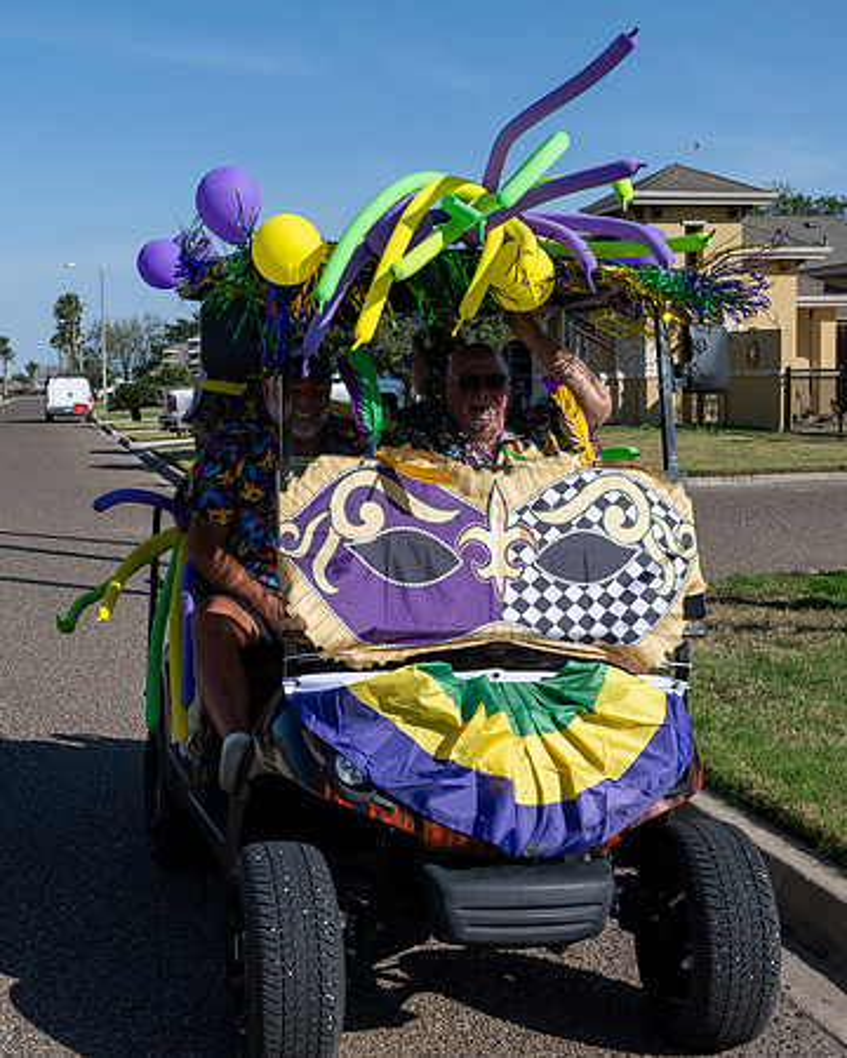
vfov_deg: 35.1
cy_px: 529
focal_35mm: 53
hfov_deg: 28.3
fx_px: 1676
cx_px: 369
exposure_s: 1/1600
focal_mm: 38
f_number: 10
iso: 720
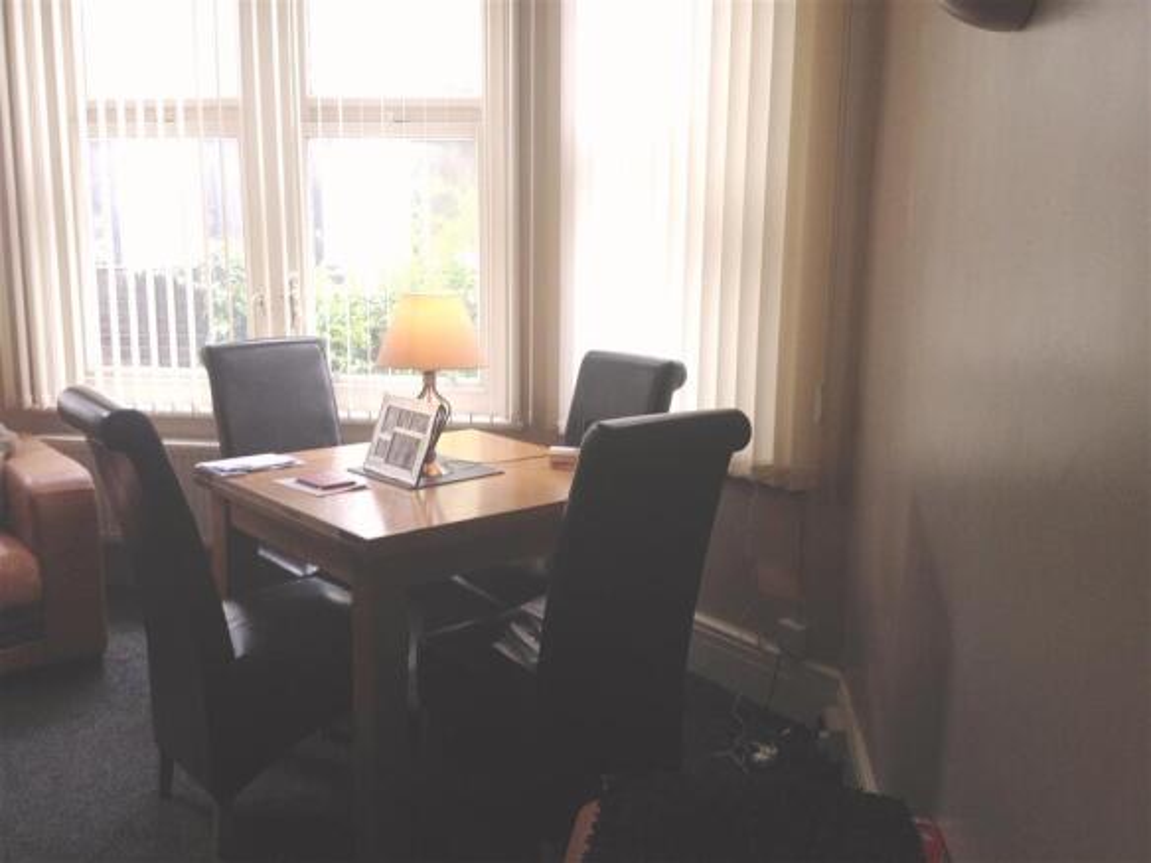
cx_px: 576
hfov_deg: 52.6
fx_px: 1164
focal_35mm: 35
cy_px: 432
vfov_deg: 40.7
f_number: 2.4
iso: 64
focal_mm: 4.28
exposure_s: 1/60
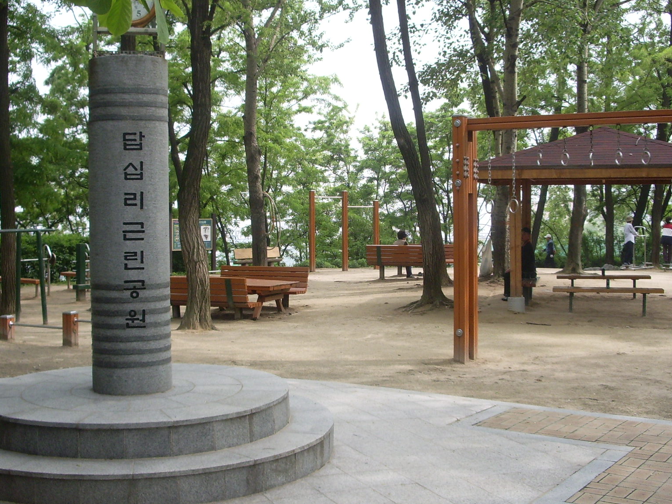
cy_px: 200
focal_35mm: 47
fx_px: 912
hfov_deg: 40.4
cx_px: 345
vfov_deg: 30.8
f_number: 4.3
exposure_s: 1/200
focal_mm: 5.8
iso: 80
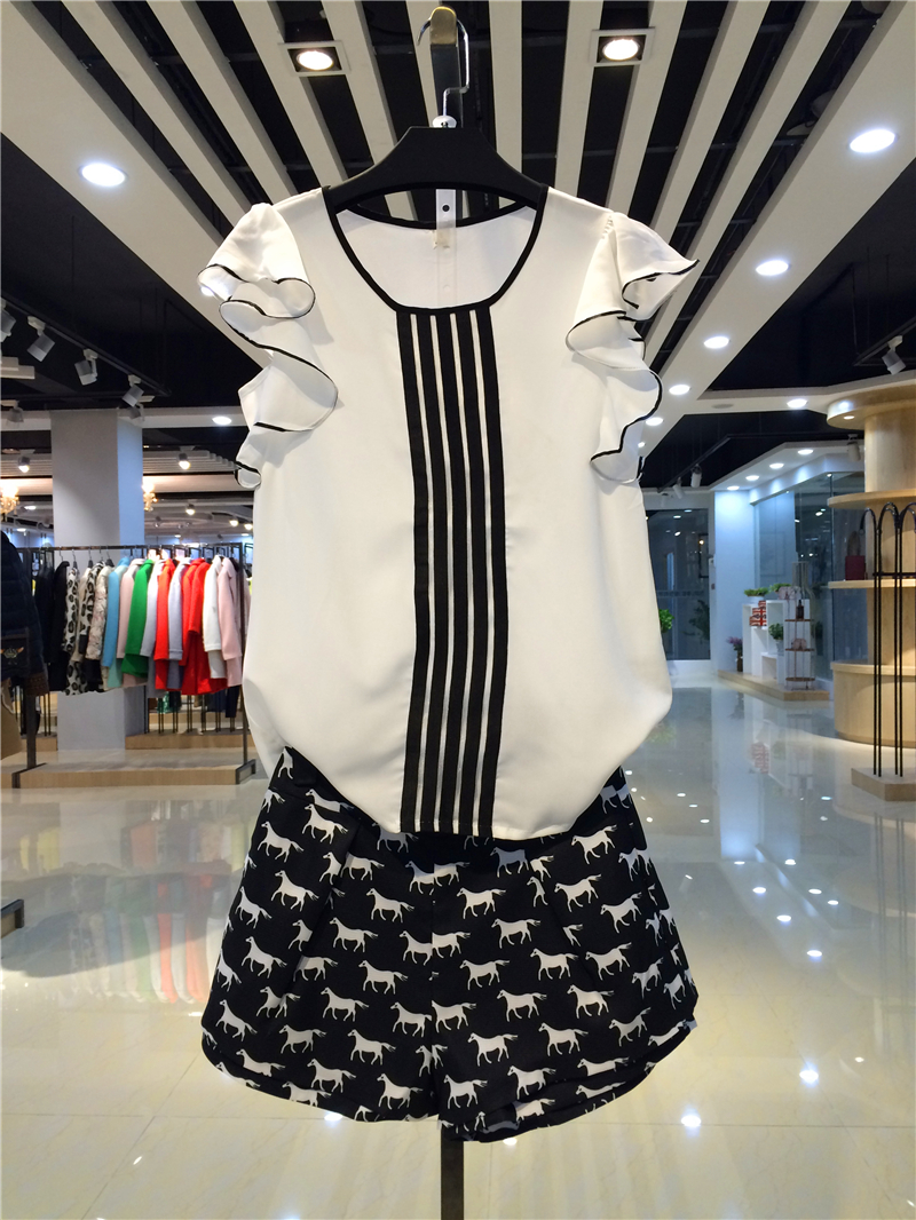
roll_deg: +1.3
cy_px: 610
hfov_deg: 48.2
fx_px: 1023
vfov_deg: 61.6
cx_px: 458
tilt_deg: -1.0
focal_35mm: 29
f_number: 2.2
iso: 64
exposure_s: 1/33
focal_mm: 4.15
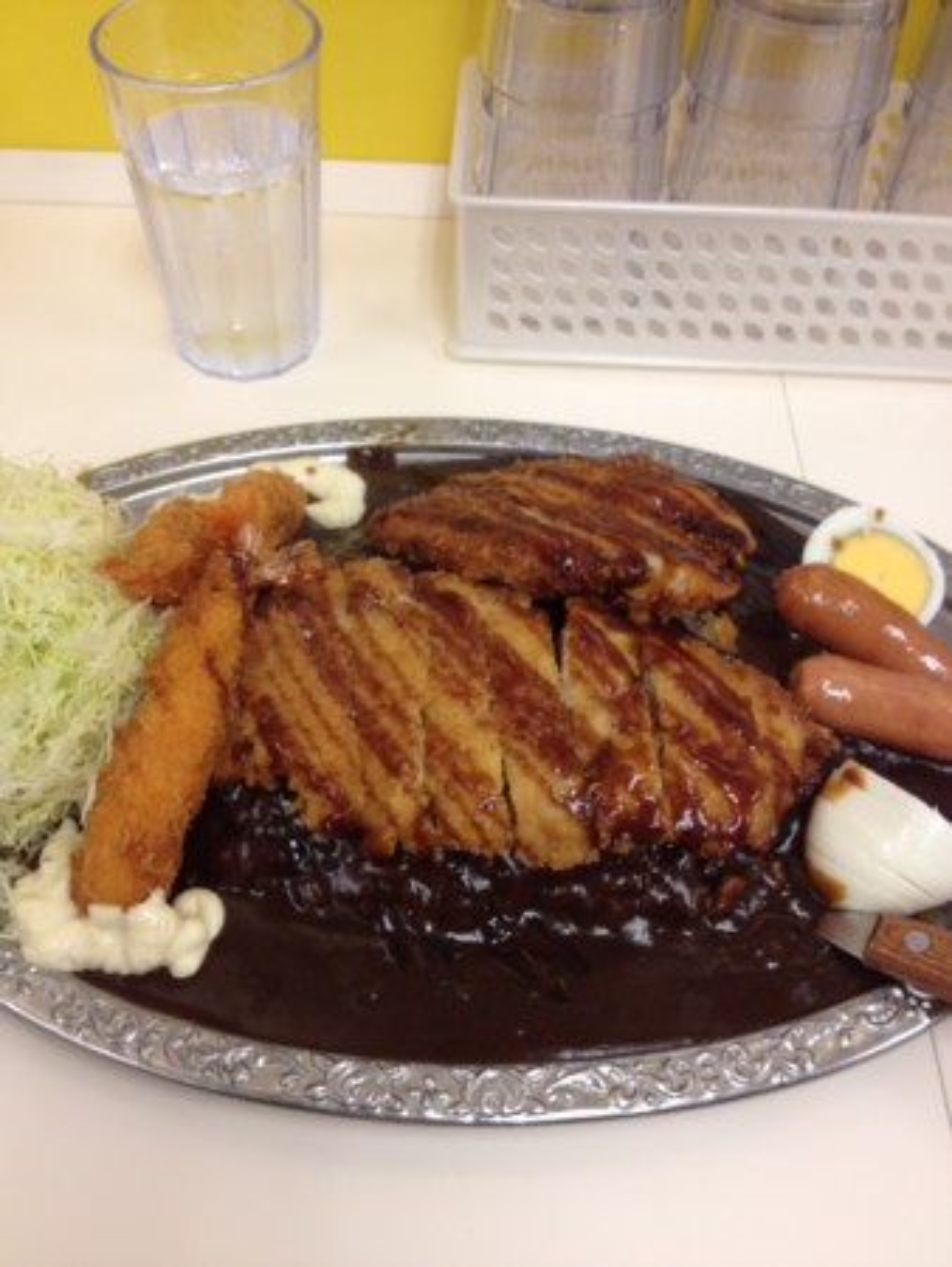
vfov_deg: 52.6
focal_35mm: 35
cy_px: 634
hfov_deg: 40.7
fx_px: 1282
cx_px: 476
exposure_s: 1/30
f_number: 2.4
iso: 64
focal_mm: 4.28
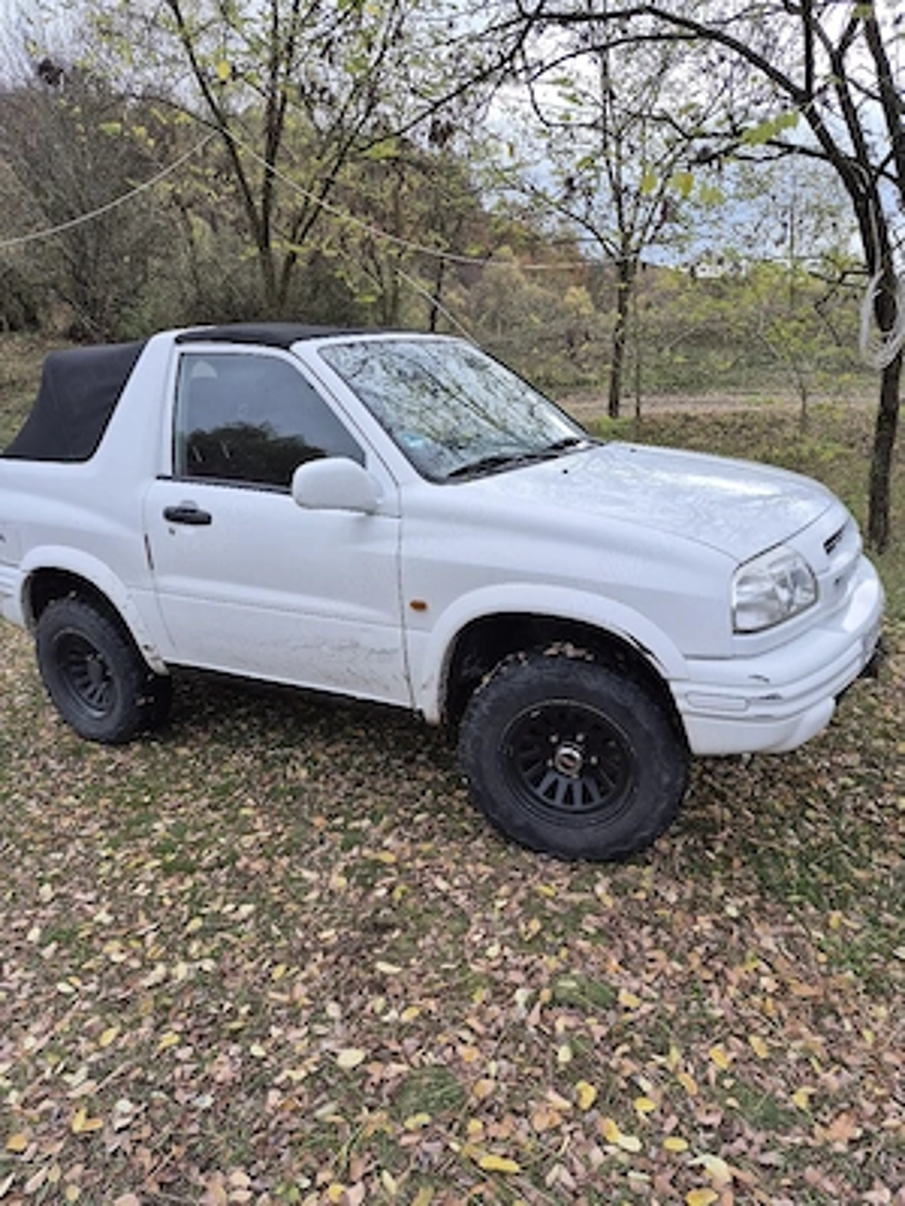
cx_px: 452
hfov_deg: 58.9
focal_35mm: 23
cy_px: 603
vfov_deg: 73.9
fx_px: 802
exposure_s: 1/103
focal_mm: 5.4
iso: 25
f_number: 1.8
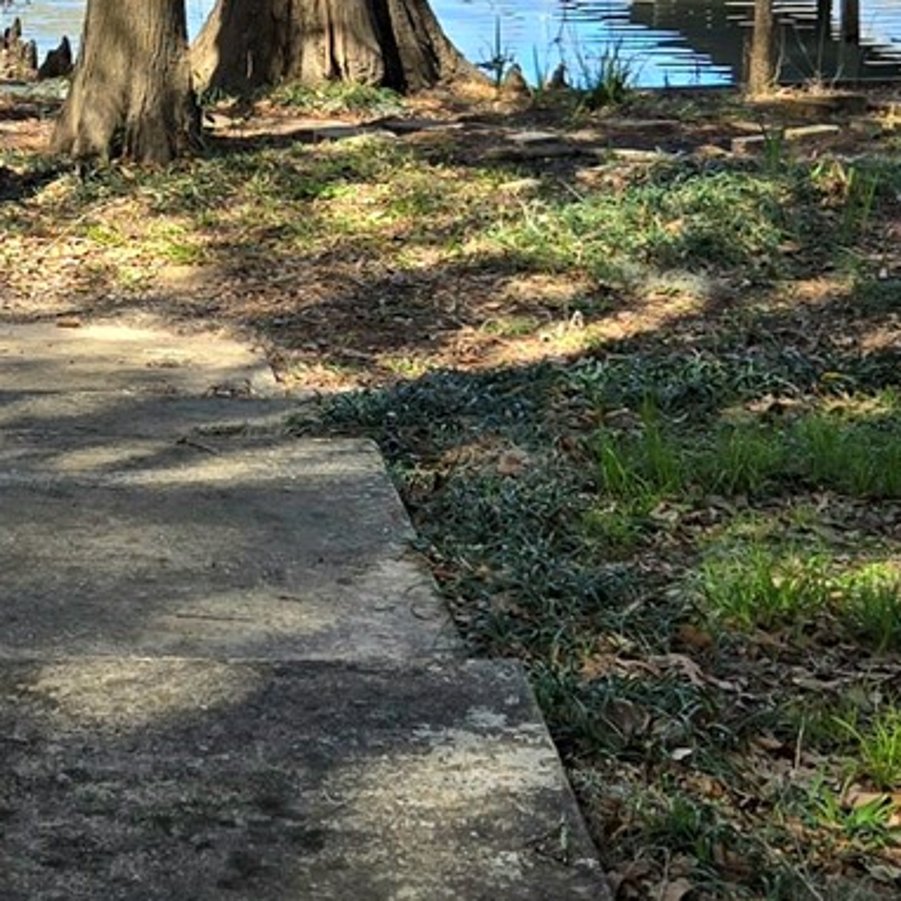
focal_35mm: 109
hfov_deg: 15.8
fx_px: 3210
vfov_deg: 15.8
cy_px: 60
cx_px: 93
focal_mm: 5.4
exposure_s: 1/714
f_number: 1.8
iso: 25
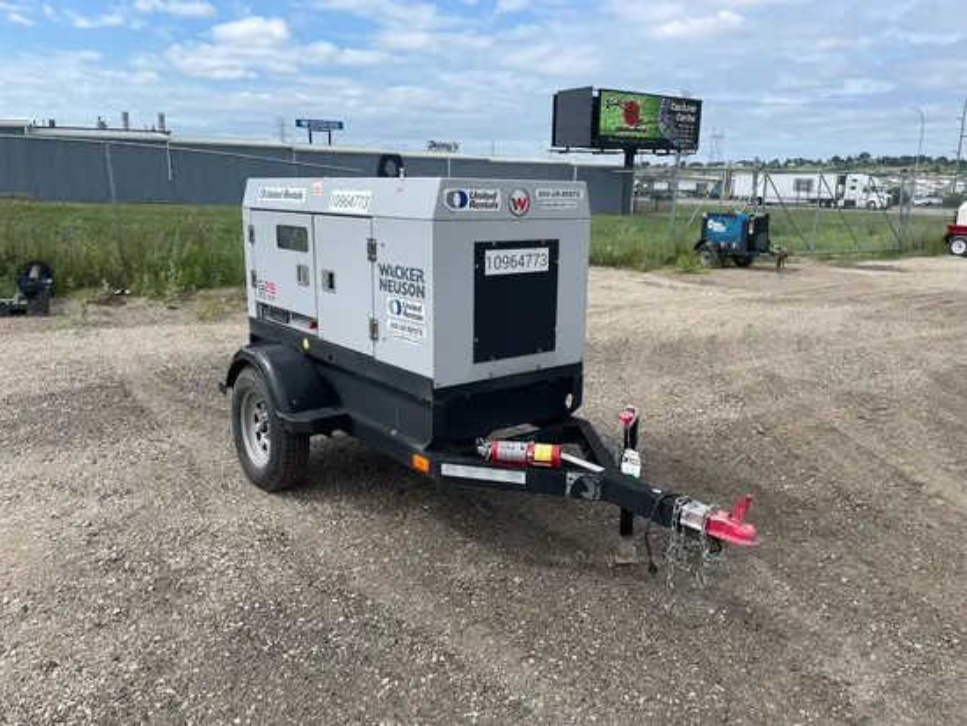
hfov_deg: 67.3
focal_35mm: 26
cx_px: 484
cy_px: 363
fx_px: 727
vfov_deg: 53.1
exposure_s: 1/3401
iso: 32
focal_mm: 4.2
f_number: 1.6
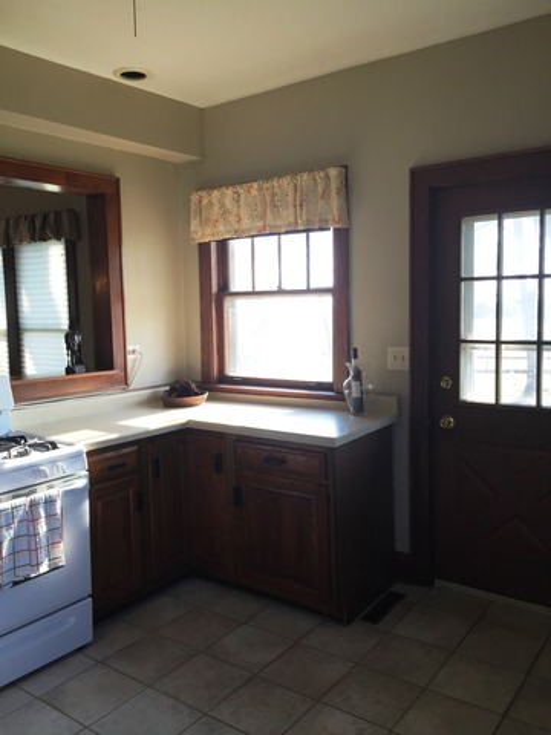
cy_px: 368
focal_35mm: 29
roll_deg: +1.2
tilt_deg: -3.8
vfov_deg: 61.7
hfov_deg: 48.2
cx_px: 276
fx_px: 615
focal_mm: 4.15
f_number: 2.2
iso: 40
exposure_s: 1/120
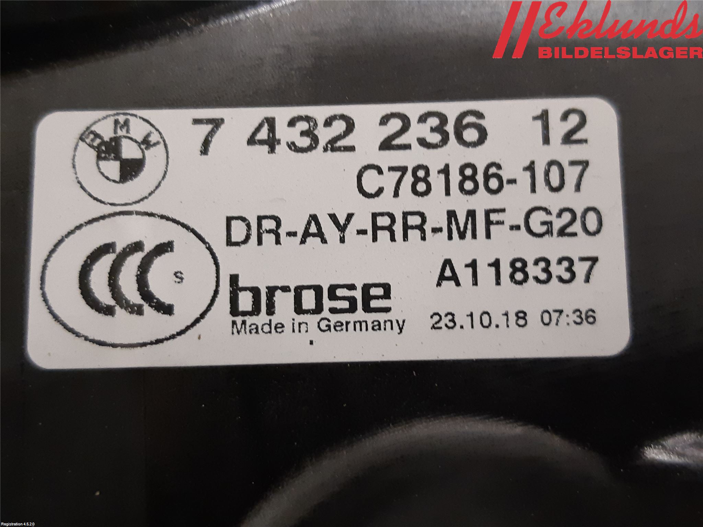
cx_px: 352
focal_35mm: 26
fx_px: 528
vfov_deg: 53.1
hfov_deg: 67.3
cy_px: 264
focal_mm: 3.93
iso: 250
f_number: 1.7
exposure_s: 1/33
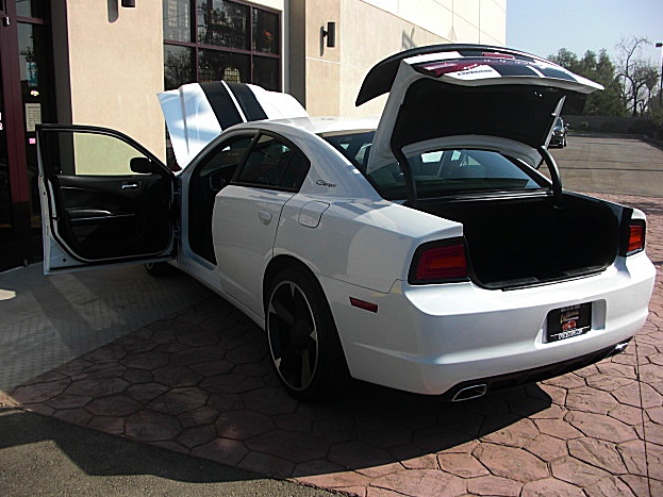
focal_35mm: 37
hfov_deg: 50.1
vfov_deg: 38.7
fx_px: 709
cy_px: 248
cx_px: 329
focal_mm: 6.3
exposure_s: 1/125
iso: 50
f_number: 7.9
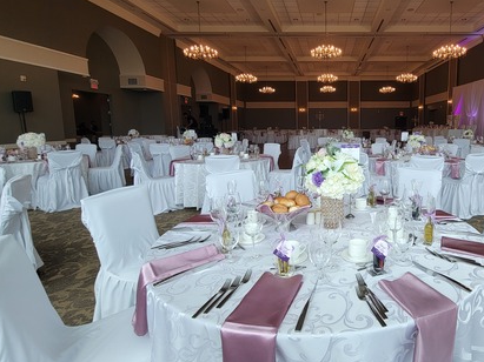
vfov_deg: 68.4
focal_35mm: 19
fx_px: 266
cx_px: 331
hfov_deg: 81.2
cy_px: 161
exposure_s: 1/146
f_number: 2.2
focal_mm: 2.2
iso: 50
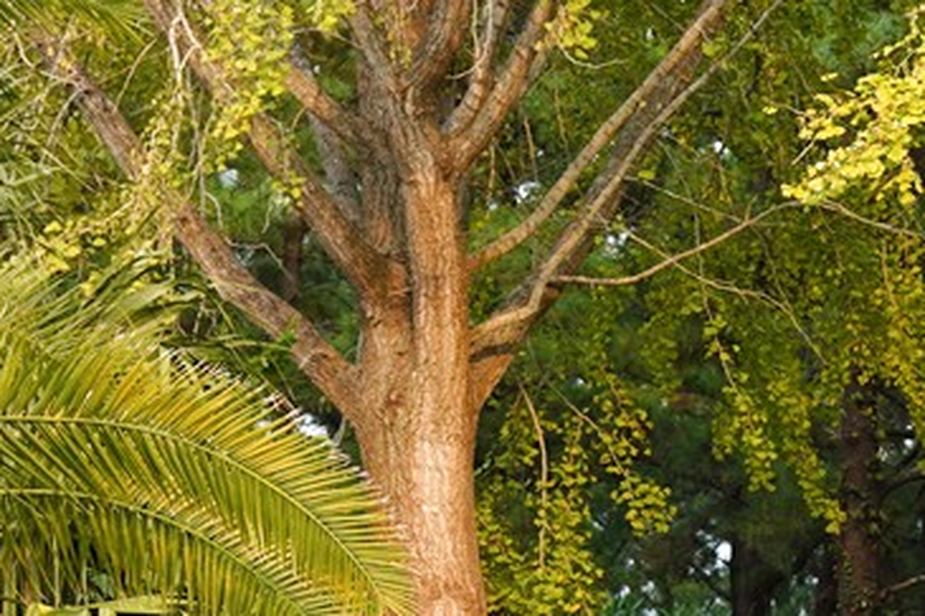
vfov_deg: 7.1
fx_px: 4931
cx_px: 1138
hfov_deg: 10.5
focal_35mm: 192
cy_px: 758
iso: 200
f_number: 5.6
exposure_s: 1/100
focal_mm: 35
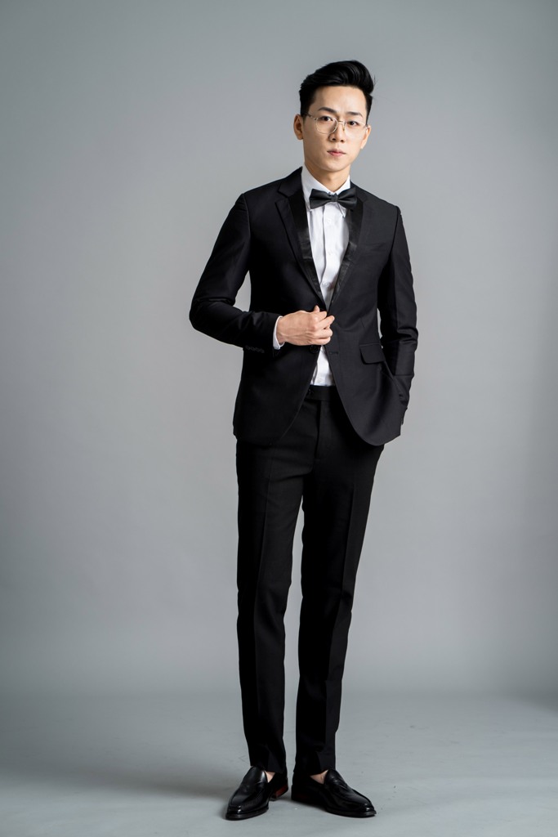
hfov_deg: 16.1
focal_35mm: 85
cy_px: 418
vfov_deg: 23.9
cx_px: 279
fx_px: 1975
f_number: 6.3
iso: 100
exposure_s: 1/160
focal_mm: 85
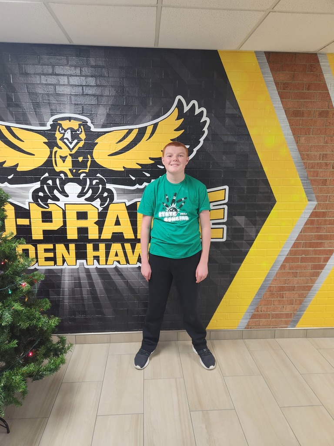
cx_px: 167
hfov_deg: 58.9
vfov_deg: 73.9
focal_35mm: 23
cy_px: 223
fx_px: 296
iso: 250
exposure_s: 1/120
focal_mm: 5.4
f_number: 1.8
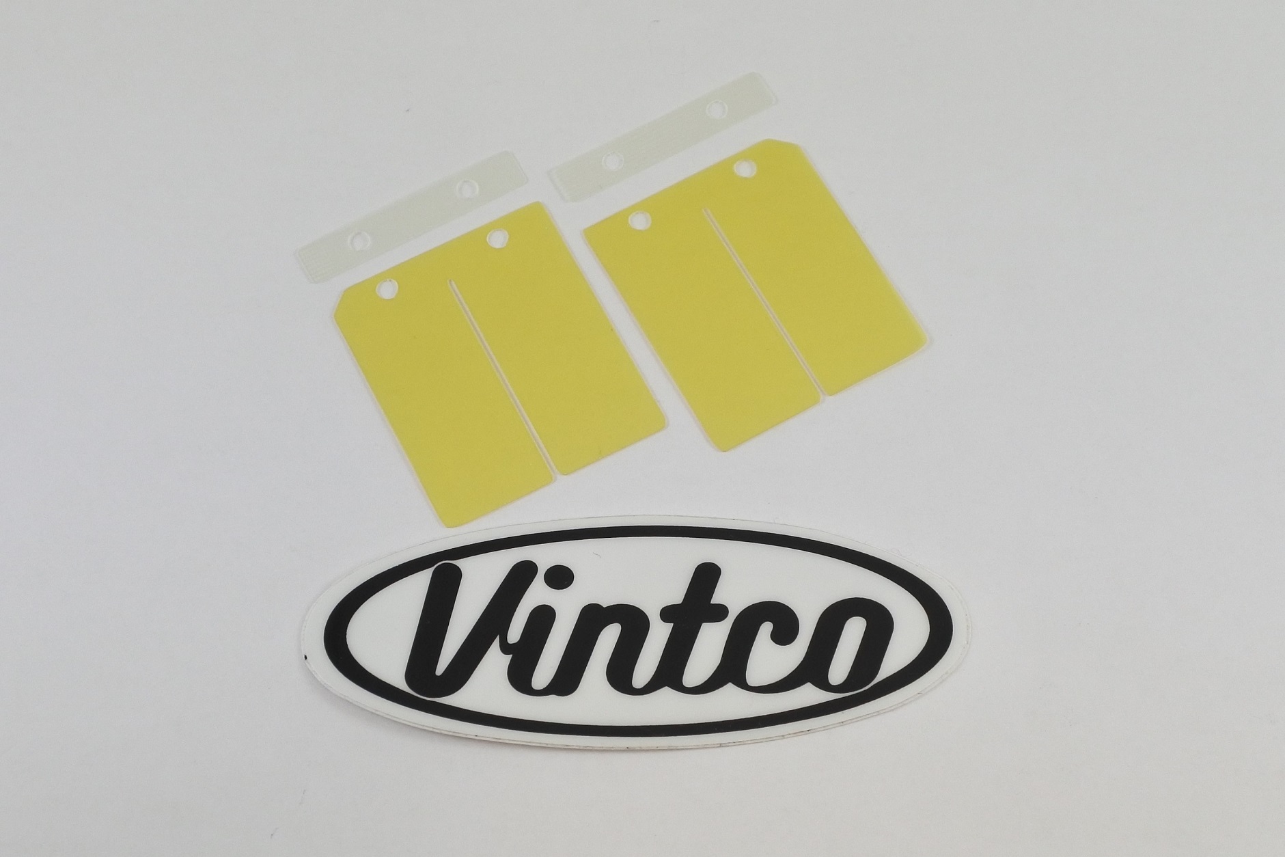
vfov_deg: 35.9
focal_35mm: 37
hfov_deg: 51.9
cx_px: 642
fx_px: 1321
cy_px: 428
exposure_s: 1/200
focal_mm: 14
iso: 400
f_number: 4
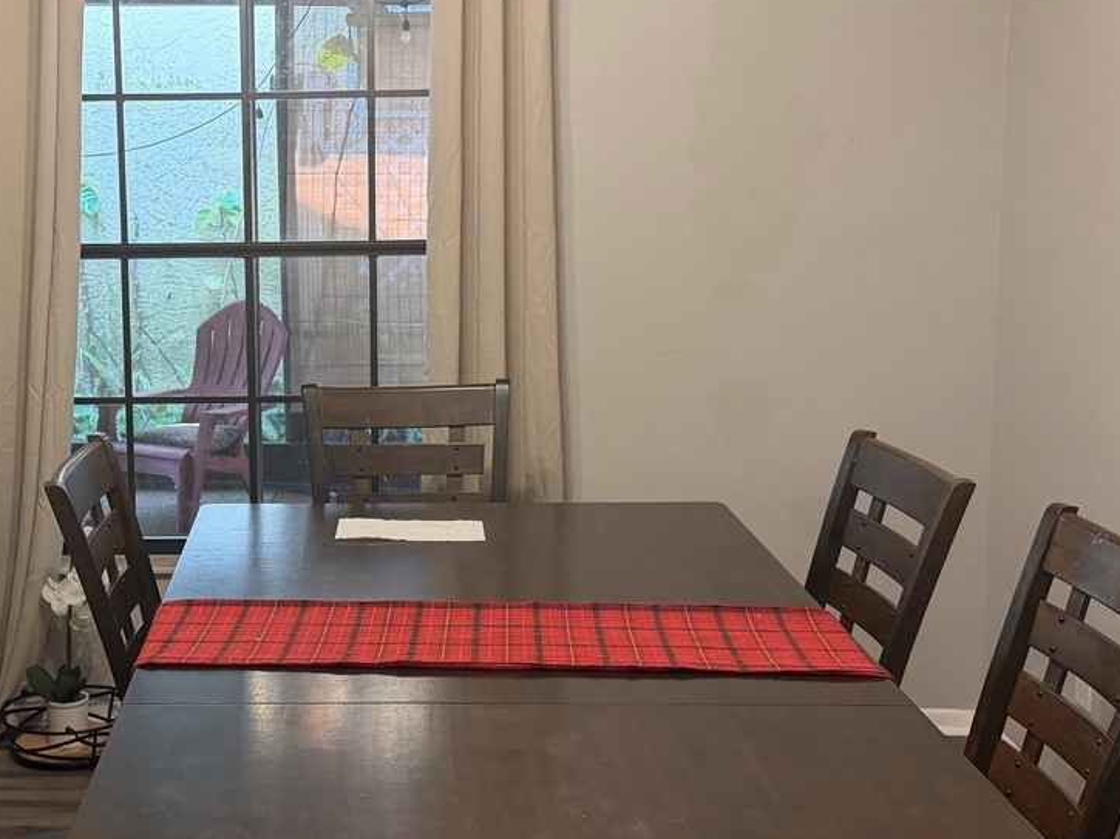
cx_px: 323
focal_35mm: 53
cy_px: 372
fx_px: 1714
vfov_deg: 27.5
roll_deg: +1.1
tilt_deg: -8.2
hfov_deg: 35.6
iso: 200
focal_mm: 6.76
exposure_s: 1/120
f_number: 1.78
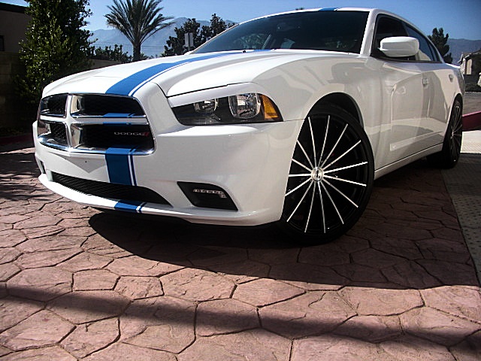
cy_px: 180
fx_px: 500
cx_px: 240
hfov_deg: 51.4
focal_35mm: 36
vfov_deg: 39.7
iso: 50
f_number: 7.9
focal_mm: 6.3
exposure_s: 1/125
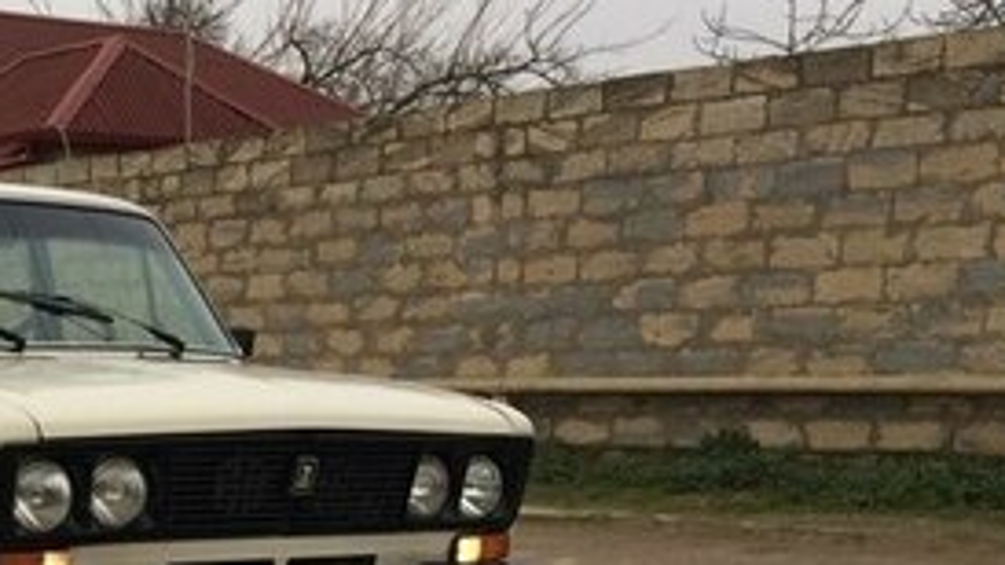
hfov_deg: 25.9
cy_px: 659
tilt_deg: -7.5
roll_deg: +1.4
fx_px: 2025
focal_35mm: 76
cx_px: -84
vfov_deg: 15.4
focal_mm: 4.15
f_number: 2.2
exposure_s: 1/100
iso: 64
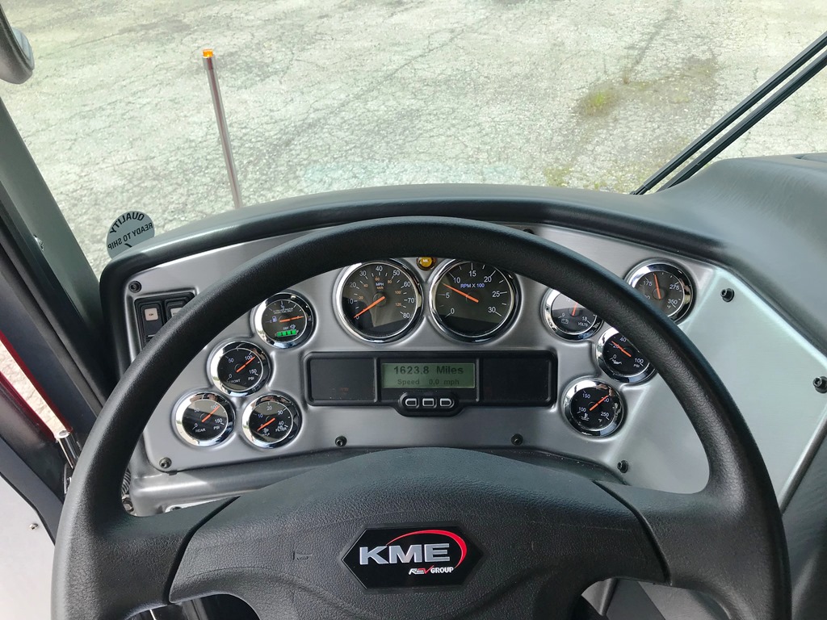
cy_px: 310
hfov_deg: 63.4
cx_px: 414
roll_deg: +1.0
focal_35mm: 28
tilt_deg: -34.6
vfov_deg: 49.7
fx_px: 669
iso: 20
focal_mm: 3.99
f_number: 1.8
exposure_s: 1/766
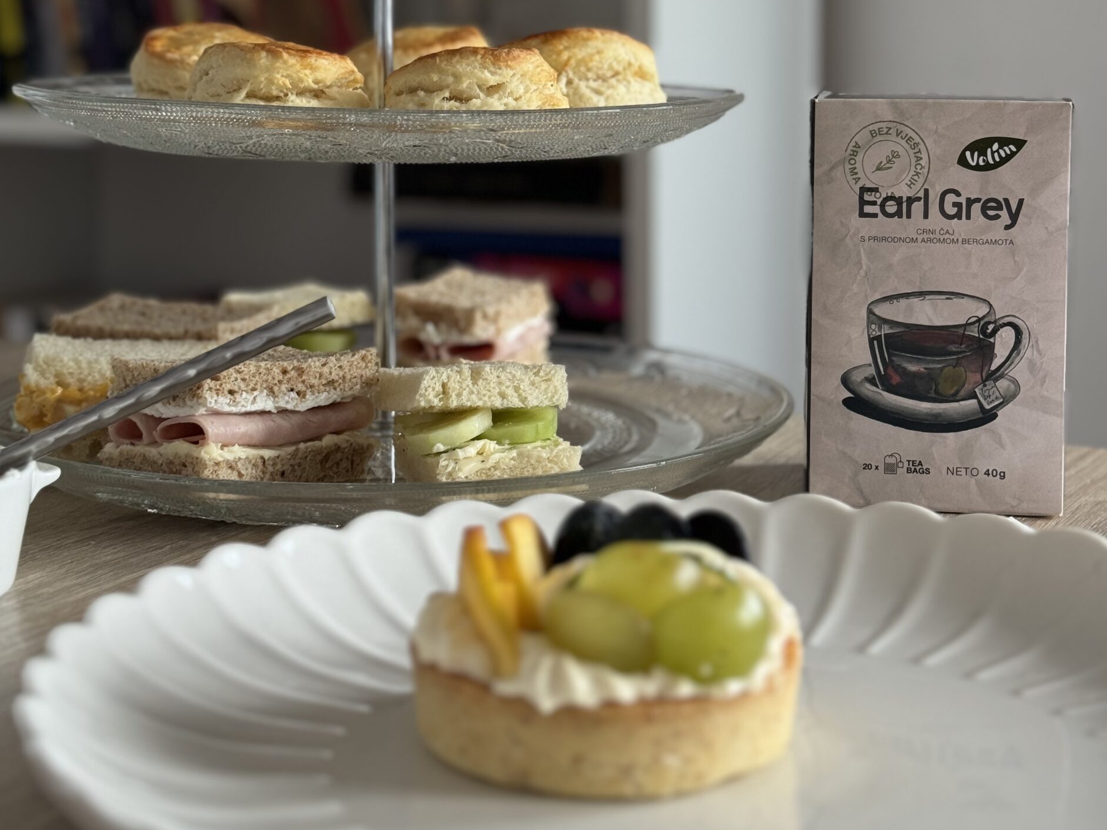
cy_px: 183
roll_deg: +0.3
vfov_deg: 22.3
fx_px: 2079
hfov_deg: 29.8
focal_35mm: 65
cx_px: 554
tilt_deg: -4.5
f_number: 1.78
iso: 100
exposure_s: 1/95
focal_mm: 6.76
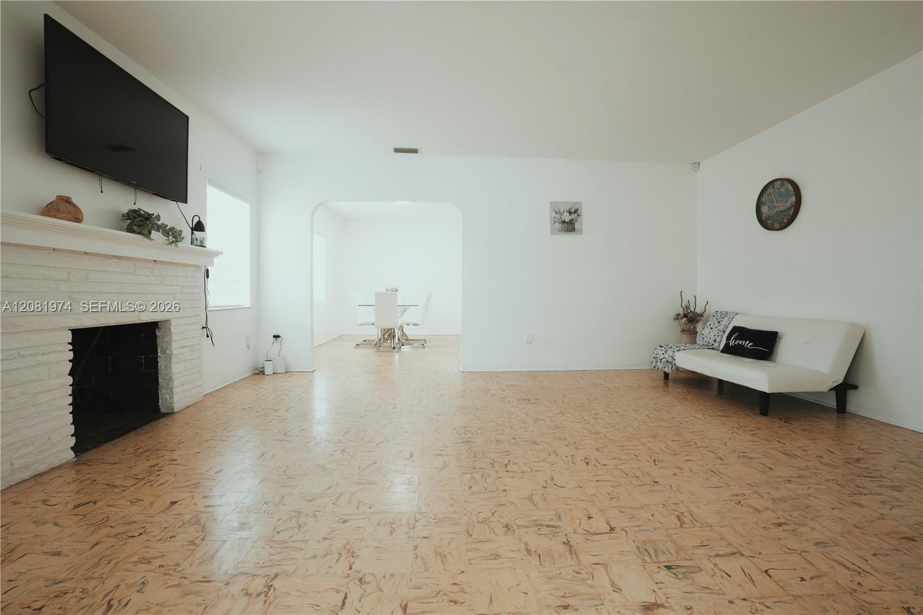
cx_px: 462
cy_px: 308
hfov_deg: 96.7
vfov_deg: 73.7
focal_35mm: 16
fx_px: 410
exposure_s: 1/13
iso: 800
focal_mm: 16
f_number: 9
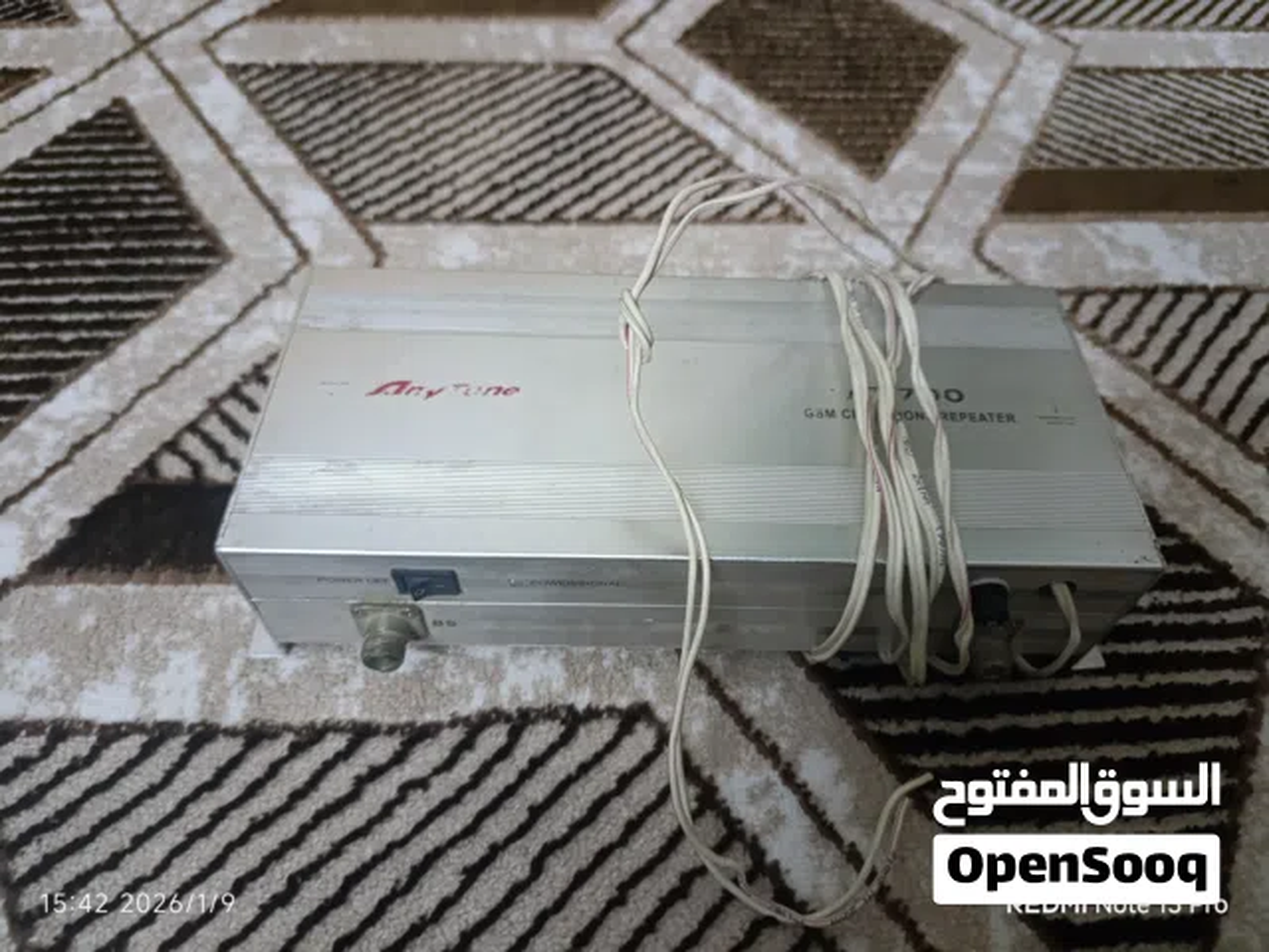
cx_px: 634
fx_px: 843
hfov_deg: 73.9
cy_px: 476
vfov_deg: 58.9
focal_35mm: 23
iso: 3200
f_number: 1.6
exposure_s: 1/25
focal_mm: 6.14
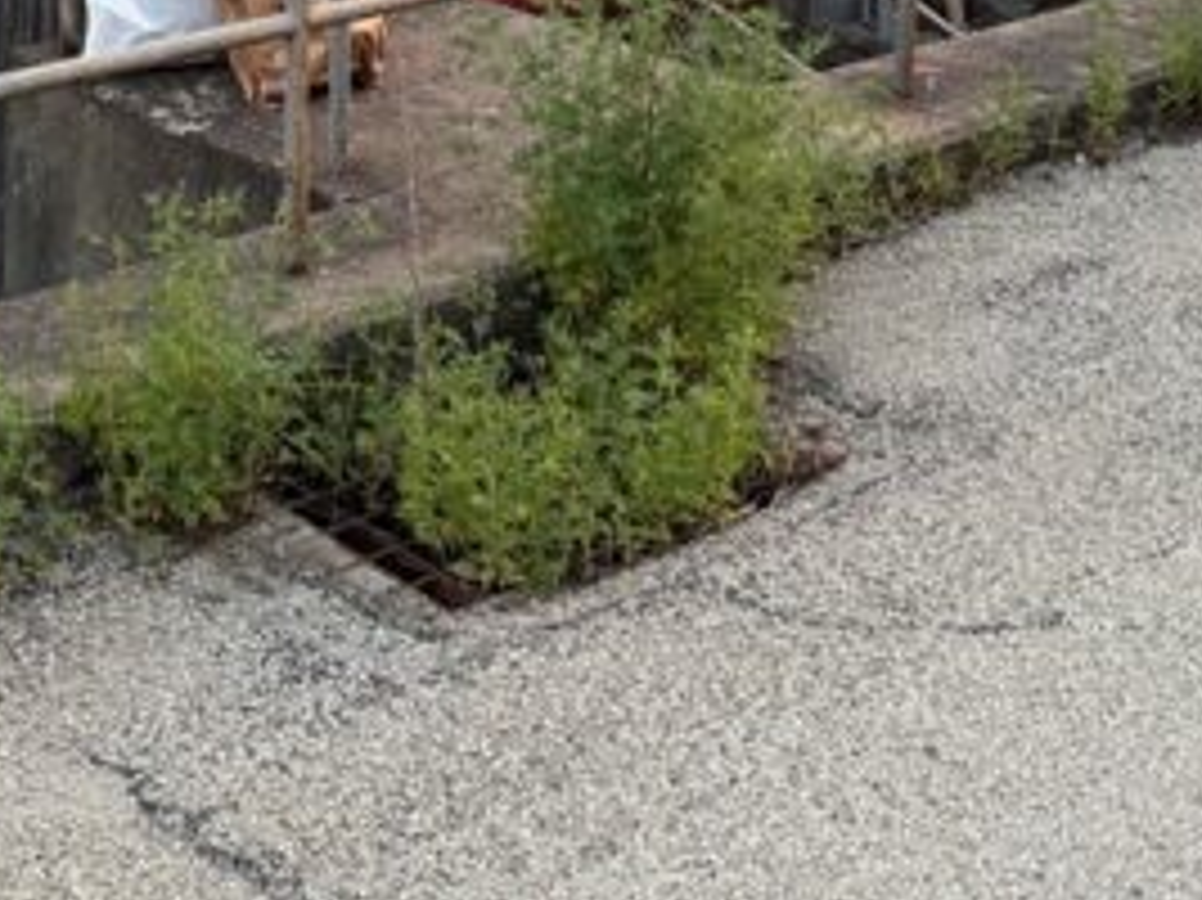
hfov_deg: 26.7
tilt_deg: -6.3
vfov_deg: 18.3
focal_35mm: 72
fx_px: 2499
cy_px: -432
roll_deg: -0.4
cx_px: 293
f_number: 1.78
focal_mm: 6.76
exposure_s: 1/187
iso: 200
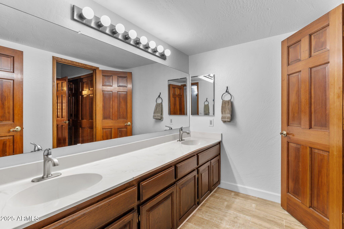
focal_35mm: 17
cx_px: 172
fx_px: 161
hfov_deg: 93.6
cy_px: 114
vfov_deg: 70.7
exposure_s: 1/1.25
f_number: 8
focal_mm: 16.9
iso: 400
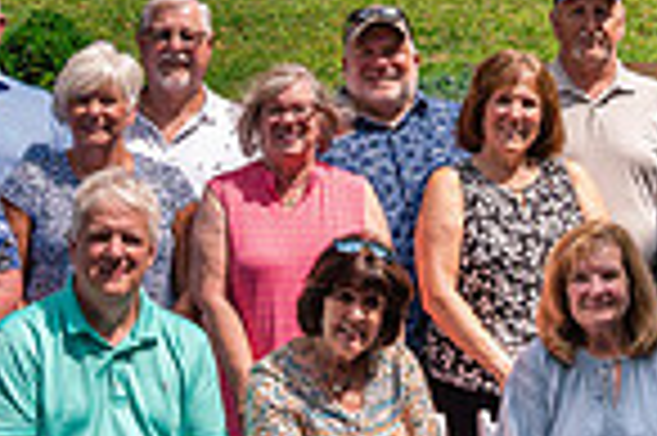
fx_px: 1786
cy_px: 272
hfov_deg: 20.2
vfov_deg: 13.9
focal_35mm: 98
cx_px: 654
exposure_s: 1/250
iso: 160
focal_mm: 24
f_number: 8
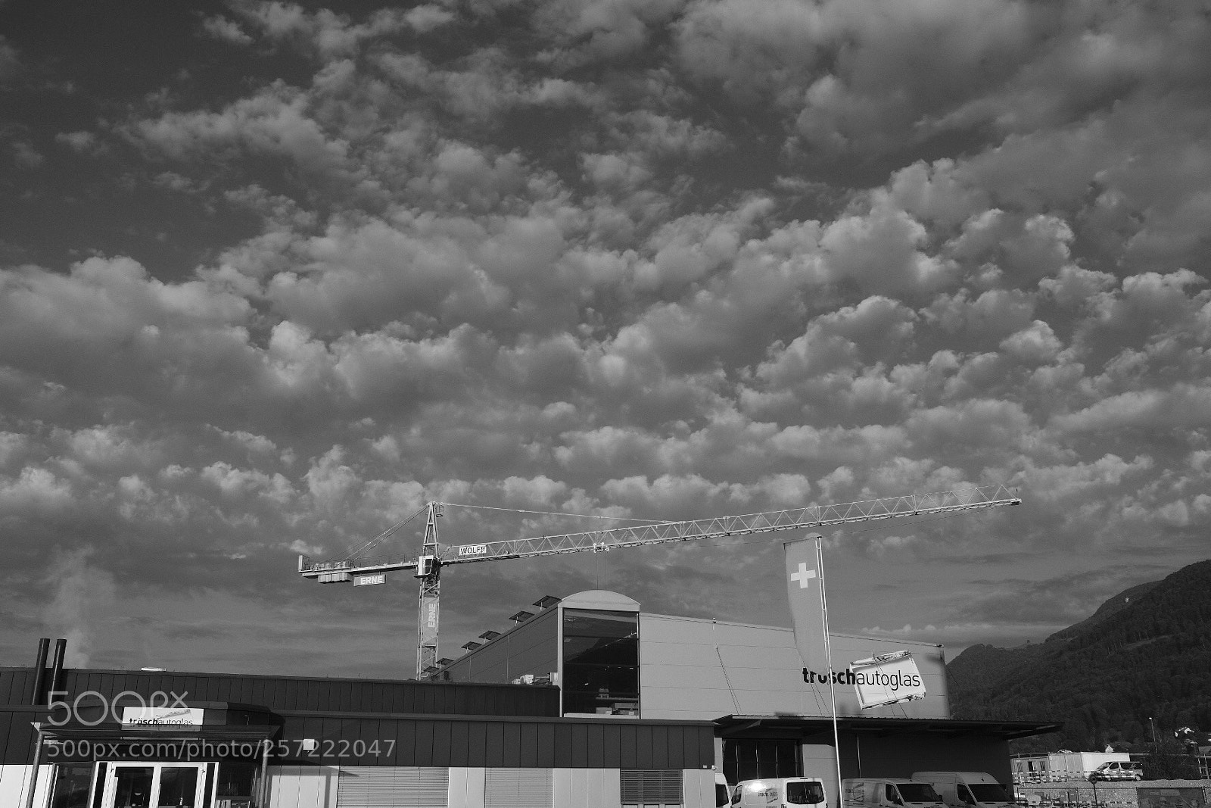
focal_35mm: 35
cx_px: 606
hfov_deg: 54.4
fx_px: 1177
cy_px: 404
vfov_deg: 37.9
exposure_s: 1/2400
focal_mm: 23
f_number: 5
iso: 400
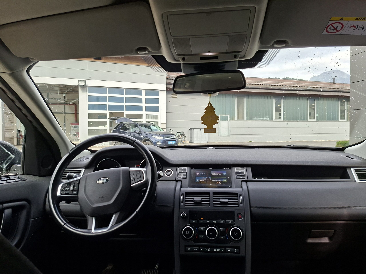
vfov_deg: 58.9
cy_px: 137
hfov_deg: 73.9
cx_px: 183
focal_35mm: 23
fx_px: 243
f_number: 1.8
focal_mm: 5.54
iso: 50
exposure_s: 1/325
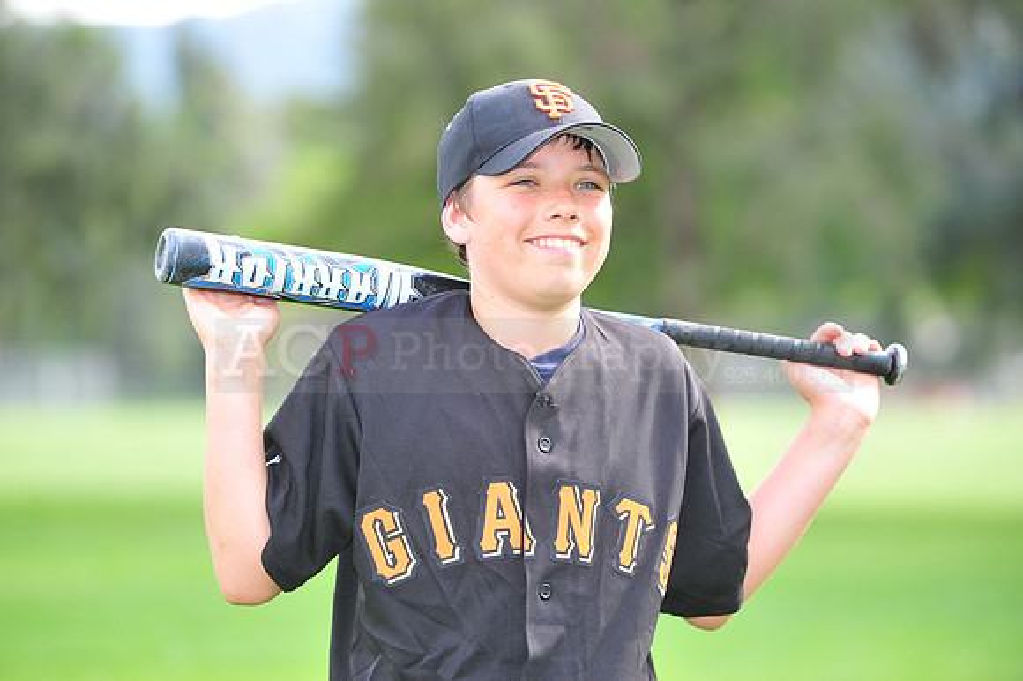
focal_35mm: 200
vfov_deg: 6.9
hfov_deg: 10.3
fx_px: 5680
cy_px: 340
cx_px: 512
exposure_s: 1/320
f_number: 4.5
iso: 400
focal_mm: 200
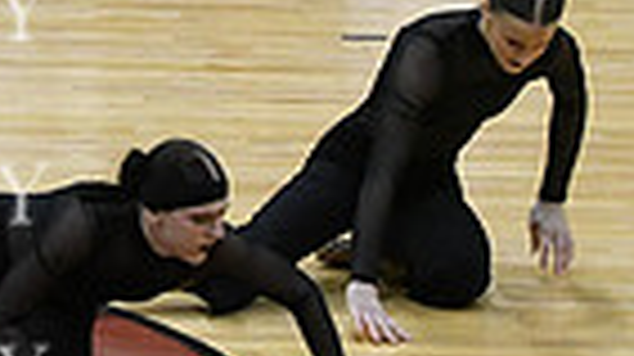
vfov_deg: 2.3
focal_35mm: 518
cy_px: -79
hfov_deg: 4.1
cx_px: -603
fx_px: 8700
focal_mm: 80
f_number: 4
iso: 5000
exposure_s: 1/500
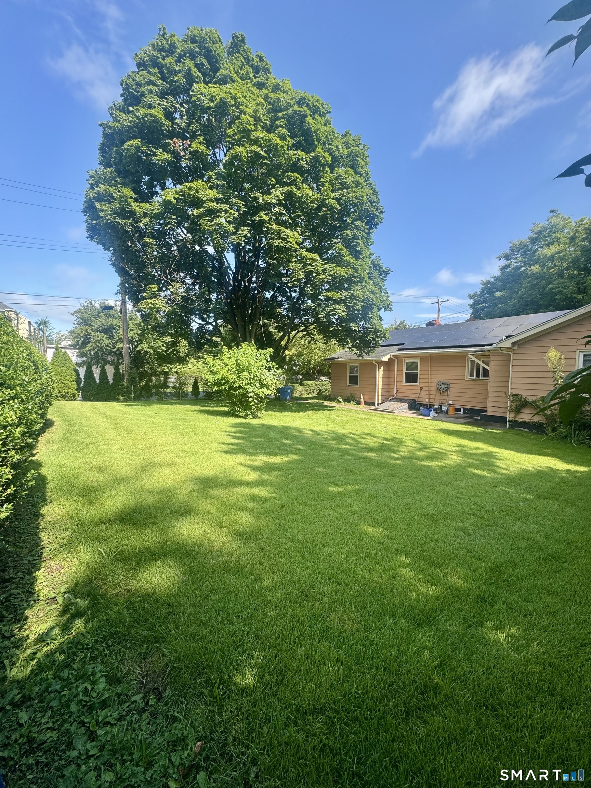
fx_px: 319
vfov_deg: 102.1
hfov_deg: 85.7
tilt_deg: -3.9
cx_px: 296
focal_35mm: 14
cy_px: 394
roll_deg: +0.3
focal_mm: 2.22
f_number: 2.2
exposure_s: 1/495
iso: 40
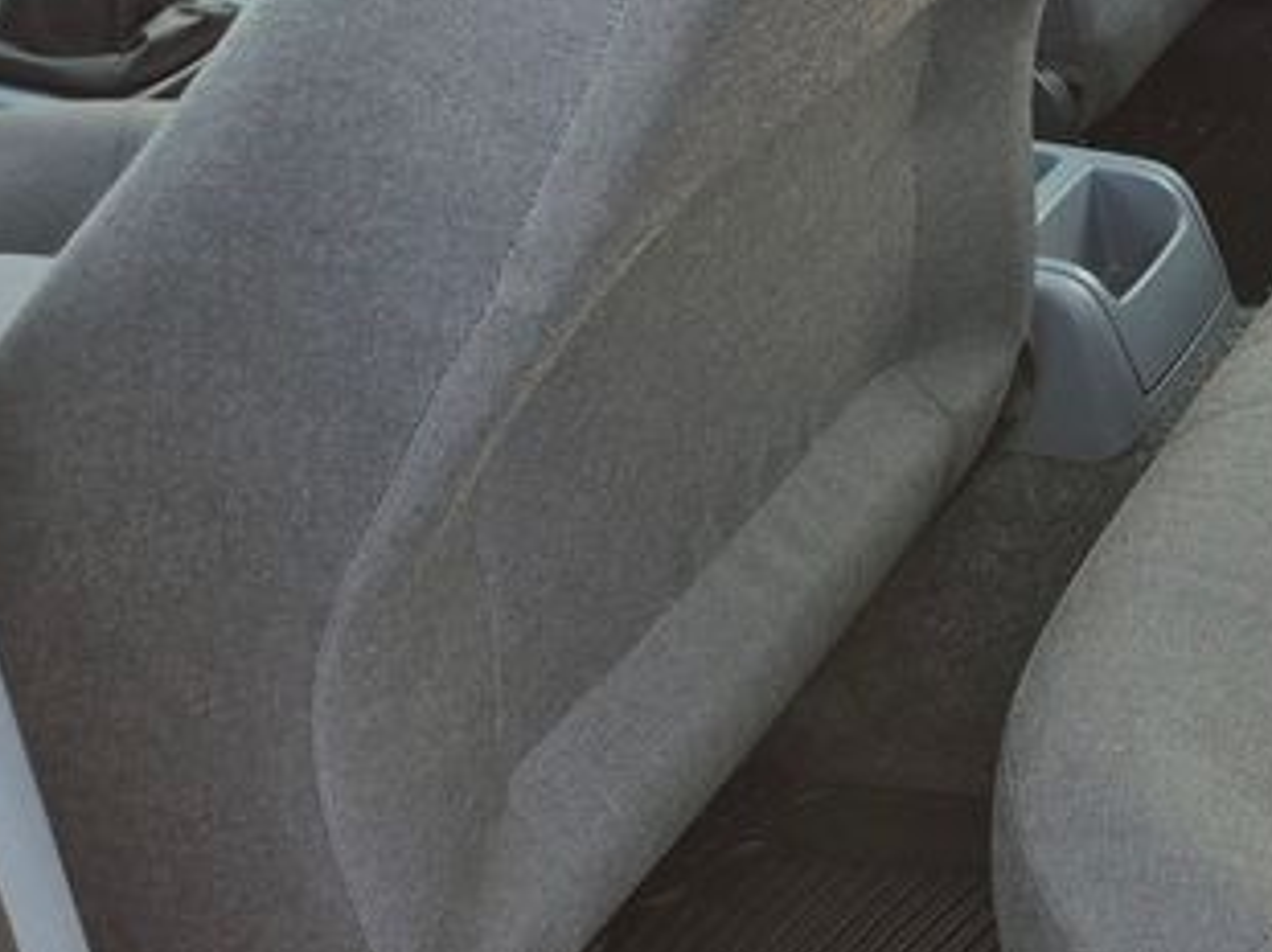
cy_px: -4
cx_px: 1855
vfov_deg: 18.8
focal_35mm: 76
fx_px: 2791
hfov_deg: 21.8
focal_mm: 5.4
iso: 250
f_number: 1.8
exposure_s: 1/100
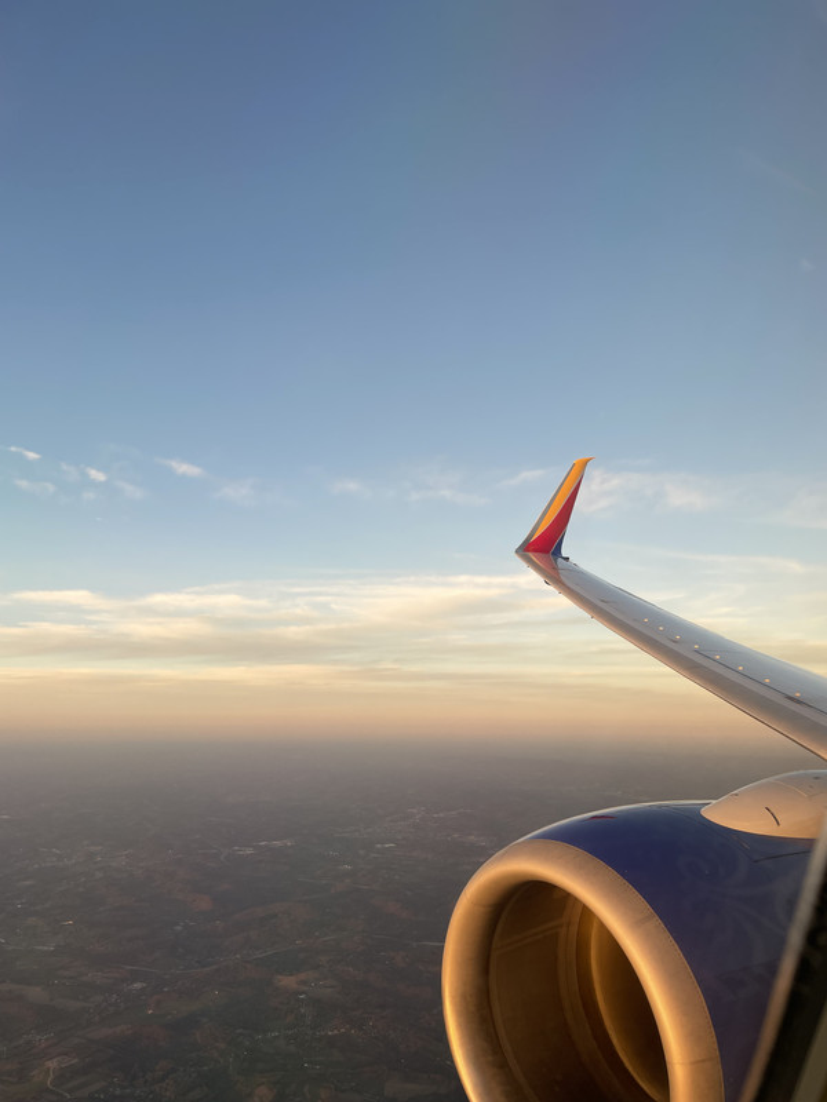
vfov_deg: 67.3
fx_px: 828
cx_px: 414
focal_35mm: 26
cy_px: 551
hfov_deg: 53.1
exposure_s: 1/163
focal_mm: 4.2
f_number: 1.6
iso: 32
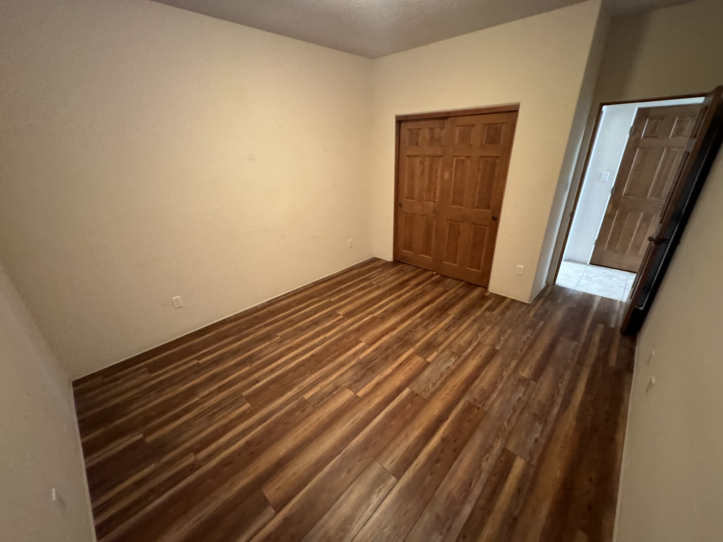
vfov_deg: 85.7
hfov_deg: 102.1
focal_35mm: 14
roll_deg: +1.8
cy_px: 271
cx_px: 362
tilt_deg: -20.8
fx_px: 292
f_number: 2.2
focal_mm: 2.22
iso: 1000
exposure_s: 1/40
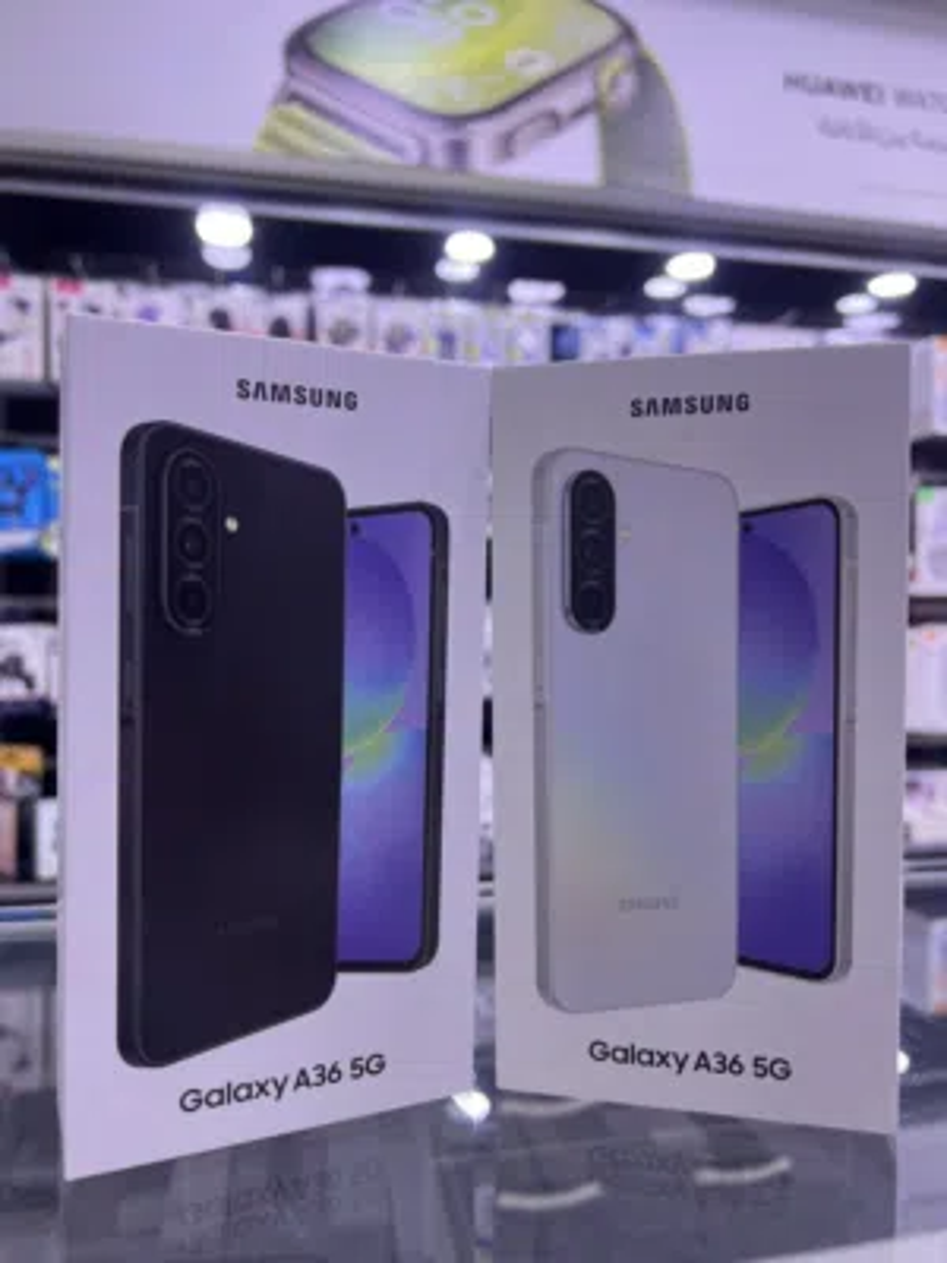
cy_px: 632
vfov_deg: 67.3
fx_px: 948
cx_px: 474
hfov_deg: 53.1
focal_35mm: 26
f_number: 1.5
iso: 50
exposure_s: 1/100
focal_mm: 5.7
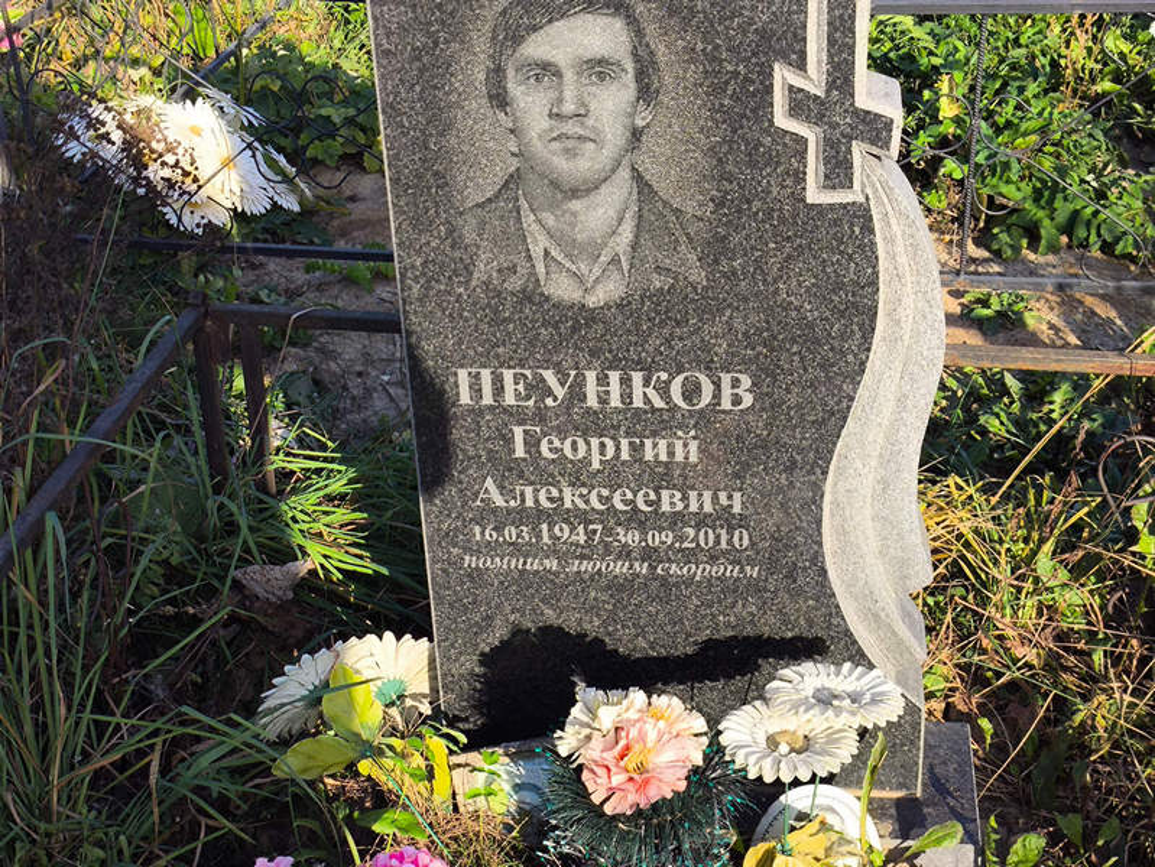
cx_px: 578
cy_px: 434
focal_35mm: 50
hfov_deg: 38.2
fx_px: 1669
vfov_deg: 29.1
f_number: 1.7
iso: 50
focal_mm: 4.71
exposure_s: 1/954
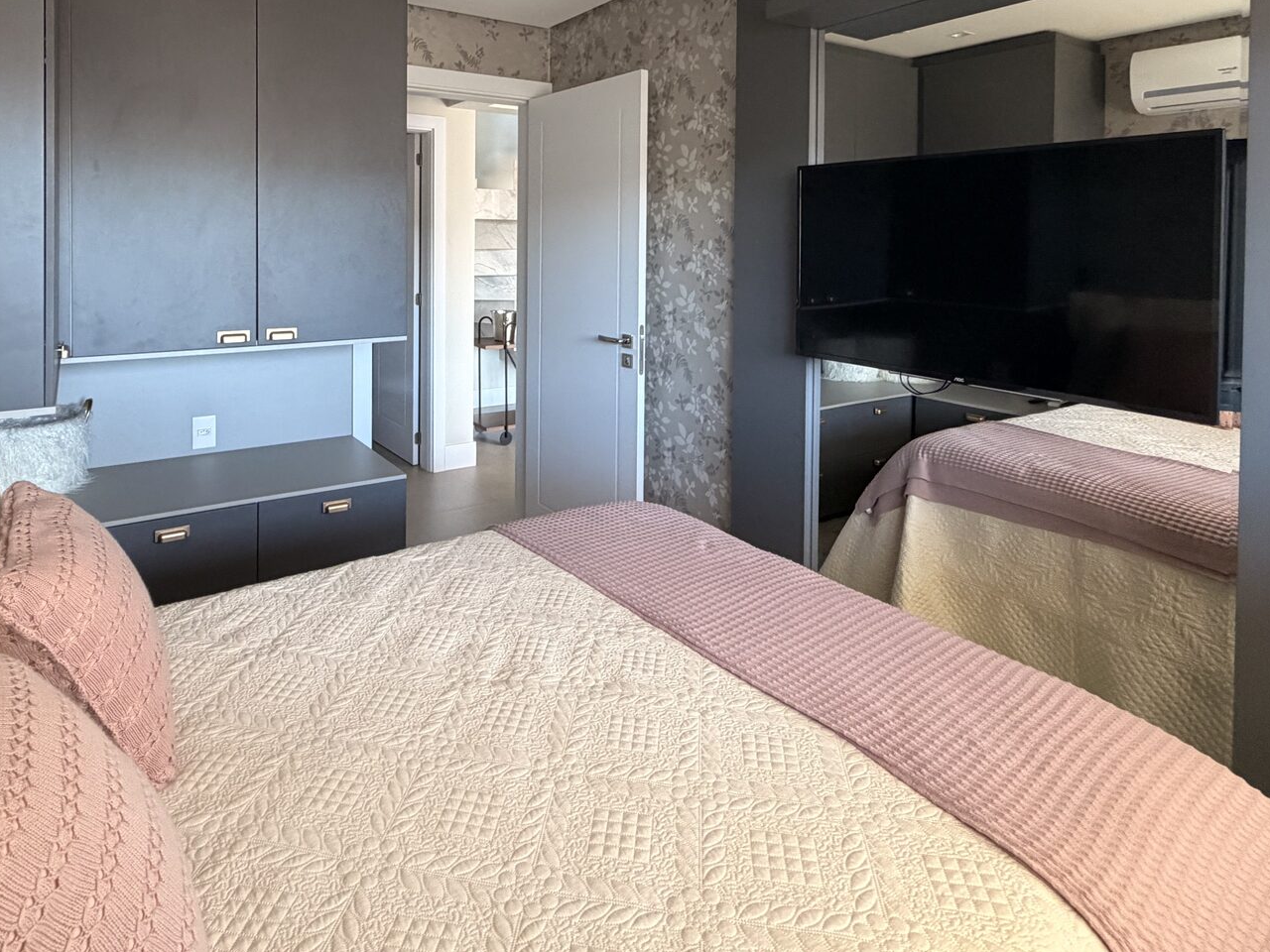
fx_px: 770
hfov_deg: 78.4
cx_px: 530
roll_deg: -0.8
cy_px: 251
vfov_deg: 60.4
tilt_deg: -1.2
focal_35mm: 21
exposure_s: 1/103
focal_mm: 2.22
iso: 320
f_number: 2.2
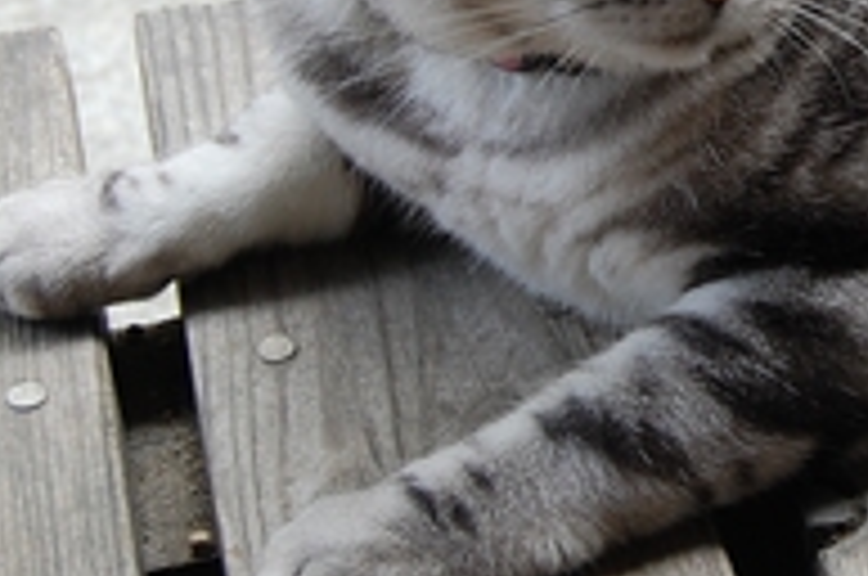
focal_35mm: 132
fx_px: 3177
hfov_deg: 15.1
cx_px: 976
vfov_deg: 10.2
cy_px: -81
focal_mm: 34
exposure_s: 1/80
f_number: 4.5
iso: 400
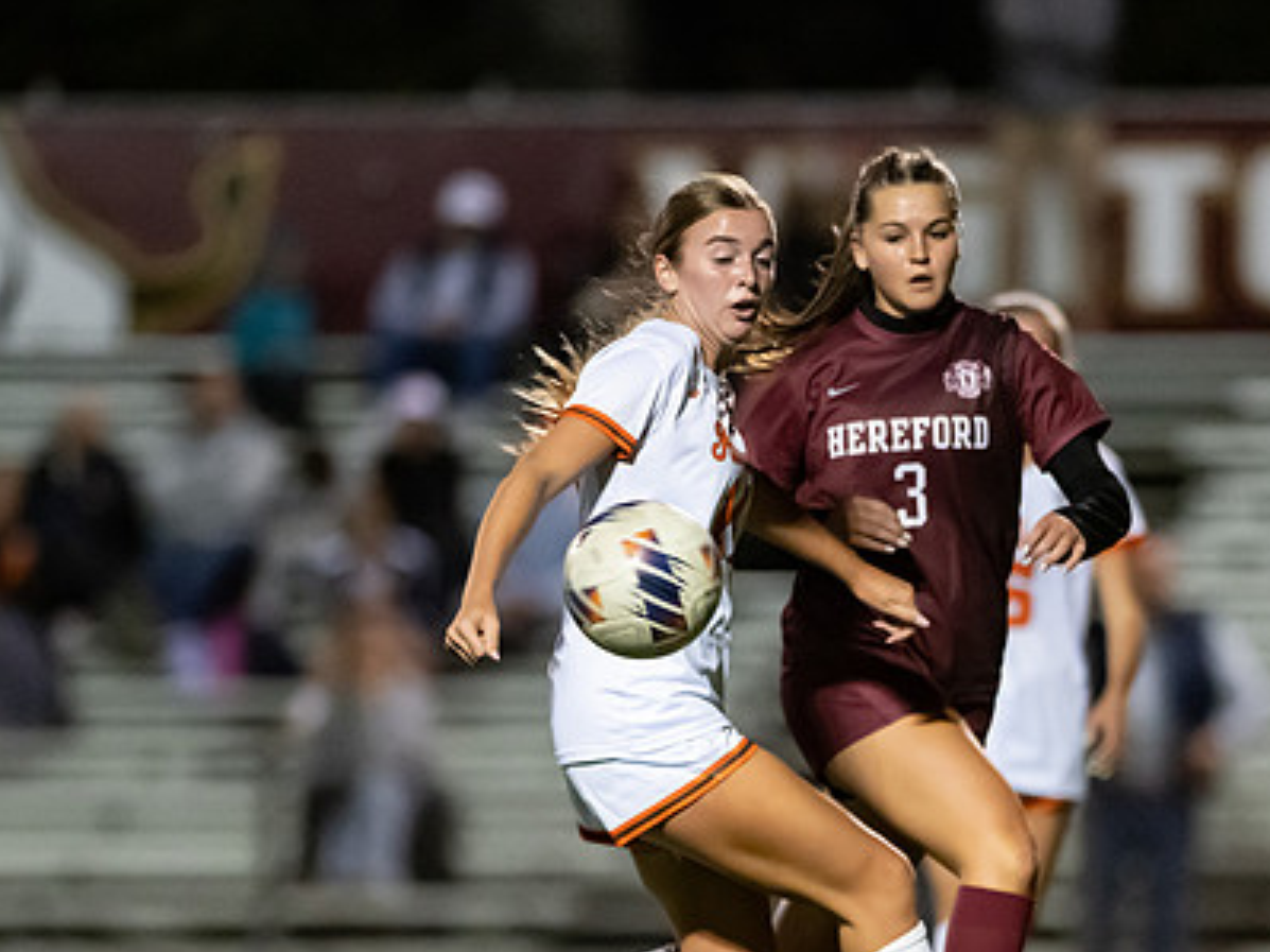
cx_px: 852
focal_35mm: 579
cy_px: 765
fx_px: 21236
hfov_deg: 3.4
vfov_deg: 2.6
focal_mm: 300
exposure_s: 1/640
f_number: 2.8
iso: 11400
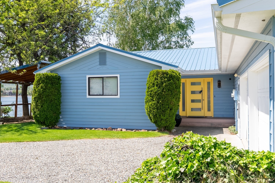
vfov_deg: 37.1
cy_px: 95
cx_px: 123
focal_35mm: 36
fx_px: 273
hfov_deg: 53.3
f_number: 6.3
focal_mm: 31.7
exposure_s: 1/2500
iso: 100
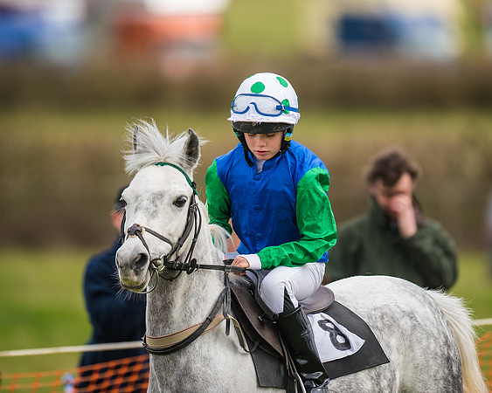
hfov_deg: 4.3
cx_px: 271
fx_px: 6552
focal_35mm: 450
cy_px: 196
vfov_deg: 3.4
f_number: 4
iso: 400
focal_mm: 400
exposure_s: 1/1600
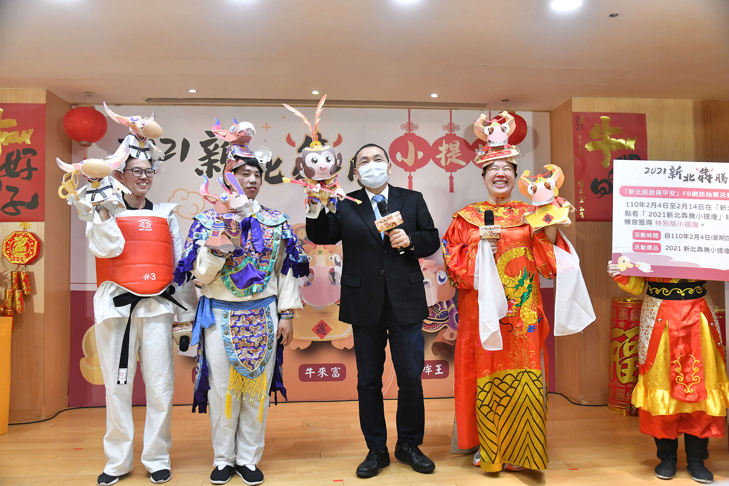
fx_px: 607
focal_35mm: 30
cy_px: 243
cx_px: 364
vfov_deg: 43.6
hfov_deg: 61.9
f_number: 5.6
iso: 1800
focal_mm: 30
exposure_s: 1/125
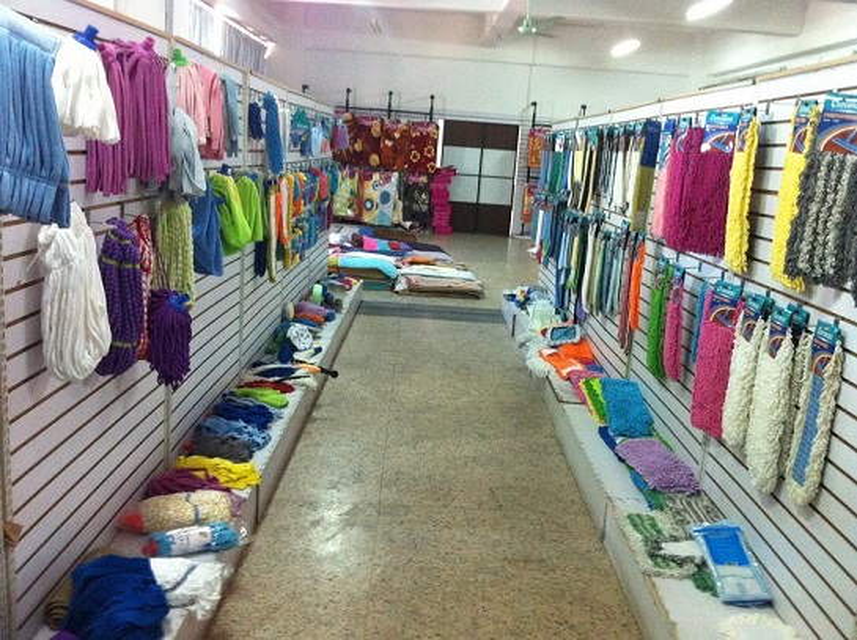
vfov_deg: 40.6
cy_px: 320
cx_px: 428
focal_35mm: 35
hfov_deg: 52.7
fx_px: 865
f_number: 2.8
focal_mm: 3.85
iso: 400
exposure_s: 1/15
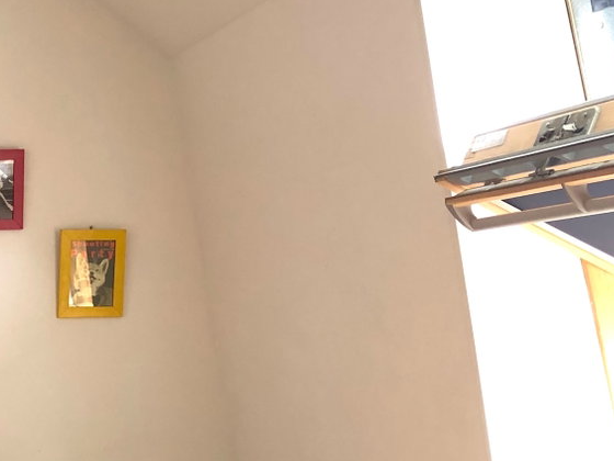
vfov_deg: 18.0
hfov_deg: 22.0
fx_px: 1419
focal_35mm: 80
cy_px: 453
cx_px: -182
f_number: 1.8
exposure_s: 1/33
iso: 40
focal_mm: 3.99
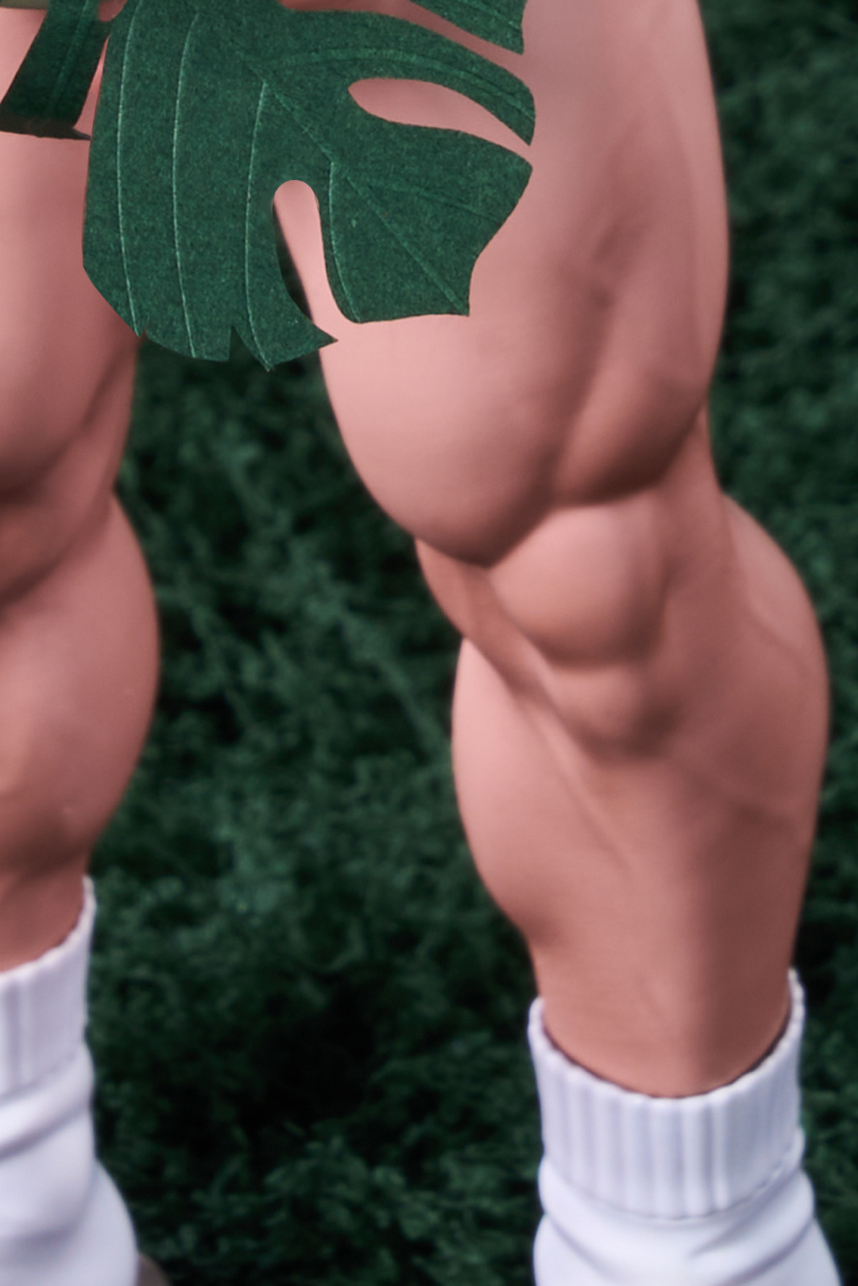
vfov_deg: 6.7
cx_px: -262
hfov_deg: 4.5
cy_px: -481
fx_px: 10861
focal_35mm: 304
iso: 100
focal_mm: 70
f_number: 16
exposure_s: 1/125
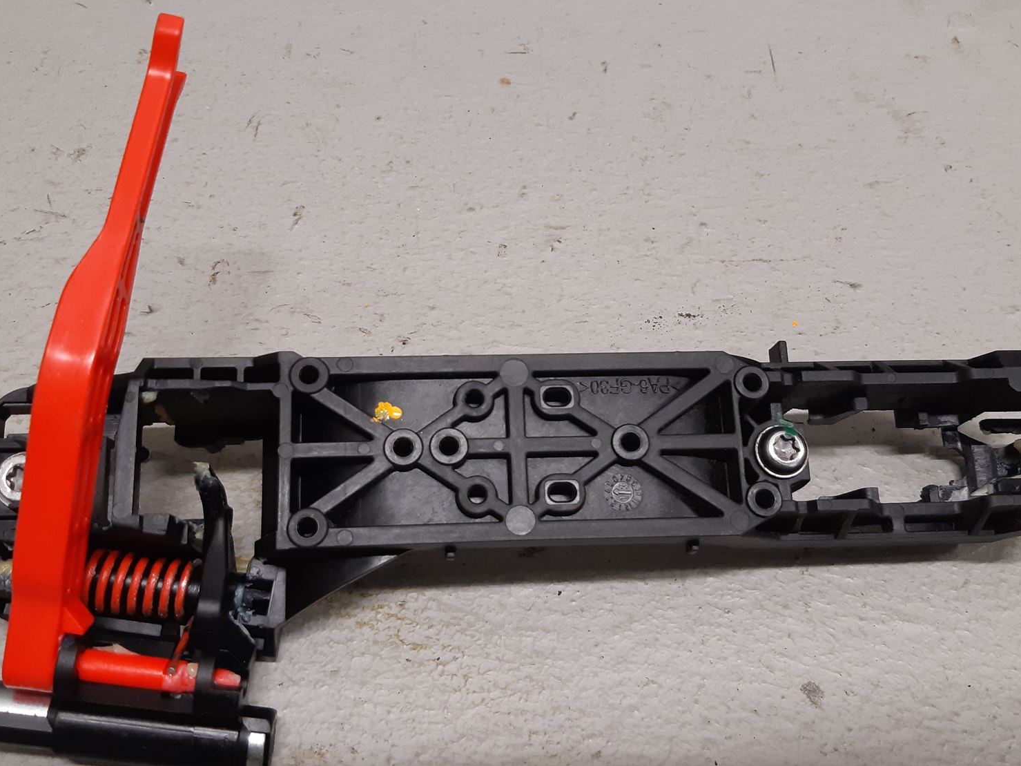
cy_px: 392
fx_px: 1062
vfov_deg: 39.6
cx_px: 516
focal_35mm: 36
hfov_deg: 51.4
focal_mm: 3.93
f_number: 1.7
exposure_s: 1/50
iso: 160
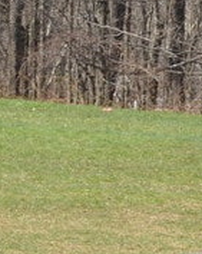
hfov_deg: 2.5
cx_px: -582
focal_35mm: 595
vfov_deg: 3.3
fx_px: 4458
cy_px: 114
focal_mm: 70
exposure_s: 1/160
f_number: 20
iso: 1000
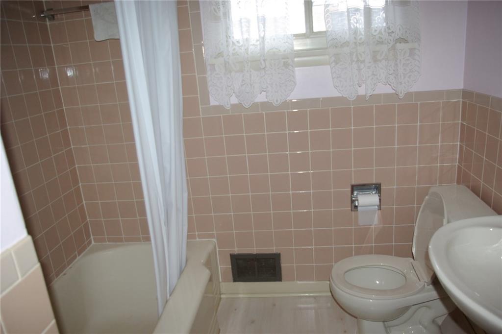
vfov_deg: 47.9
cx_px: 251
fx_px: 376
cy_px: 167
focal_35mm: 27
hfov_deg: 67.4
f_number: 4
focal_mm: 18
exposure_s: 1/30
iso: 400
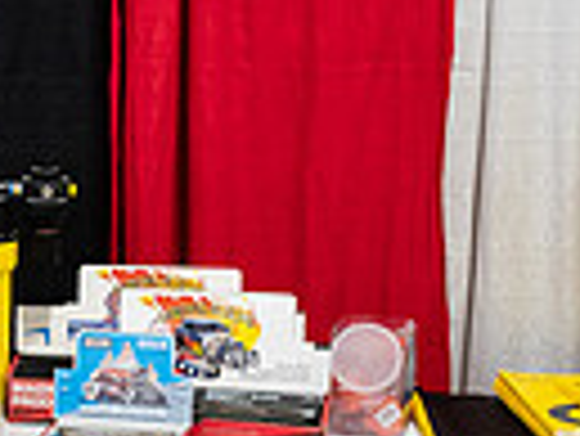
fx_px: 1929
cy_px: 163
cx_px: -95
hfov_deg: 16.5
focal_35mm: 115
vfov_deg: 12.9
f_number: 3.2
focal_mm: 25.5
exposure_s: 1/200
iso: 2500
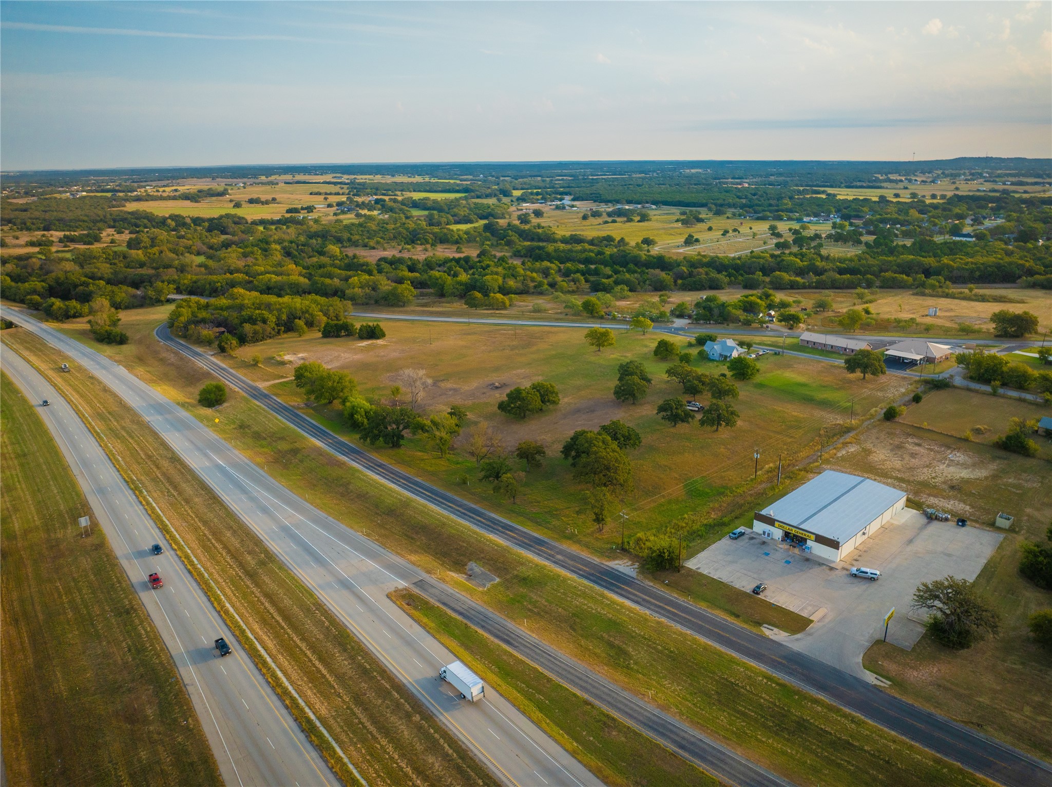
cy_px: 394
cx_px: 526
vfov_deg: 56.8
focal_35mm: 24
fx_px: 729
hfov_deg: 71.6
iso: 200
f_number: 2.8
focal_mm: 12.29
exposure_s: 1/320
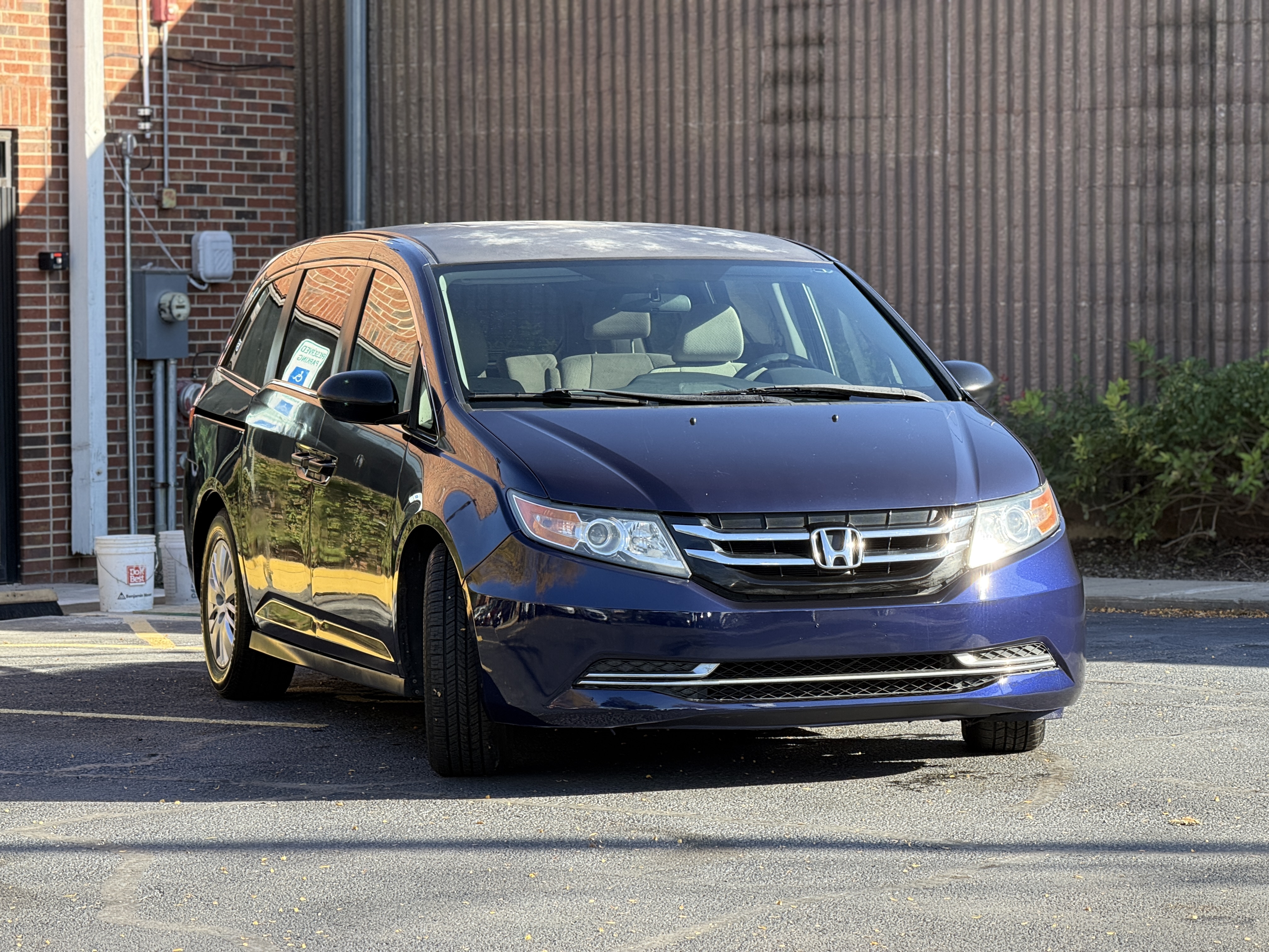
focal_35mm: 120
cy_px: 476
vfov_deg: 12.3
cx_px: 634
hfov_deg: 16.4
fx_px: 4399
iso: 64
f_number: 2.8
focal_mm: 15.66
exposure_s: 1/276
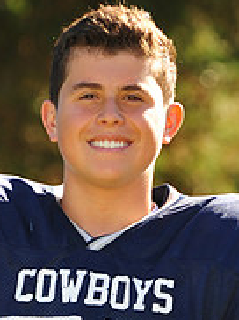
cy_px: 389
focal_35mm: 537
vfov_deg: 3.7
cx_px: 74
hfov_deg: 2.8
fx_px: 4955
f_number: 4.5
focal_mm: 175
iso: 200
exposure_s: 1/320
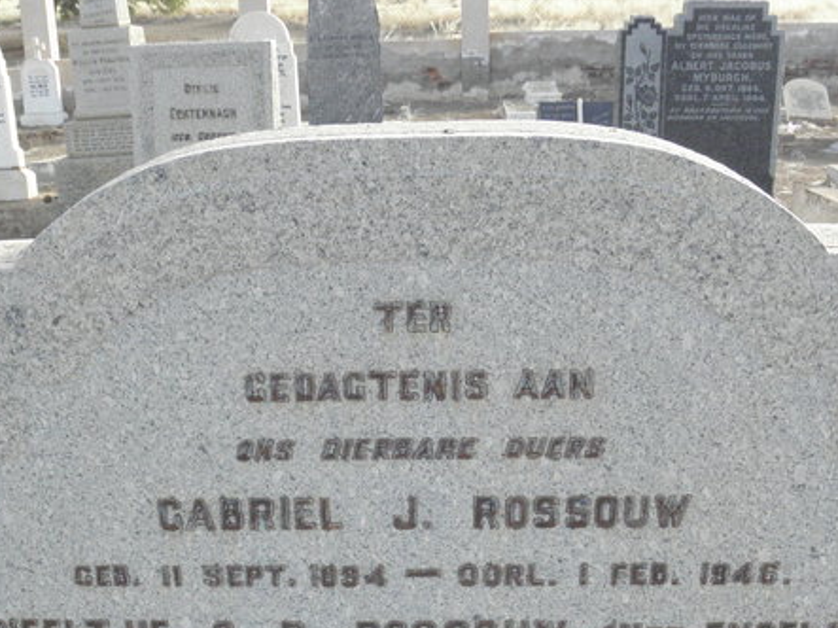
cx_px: 369
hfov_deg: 40.4
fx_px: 1137
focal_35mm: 47
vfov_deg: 29.8
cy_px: 537
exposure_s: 1/160
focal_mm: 4.6
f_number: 6.3
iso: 200
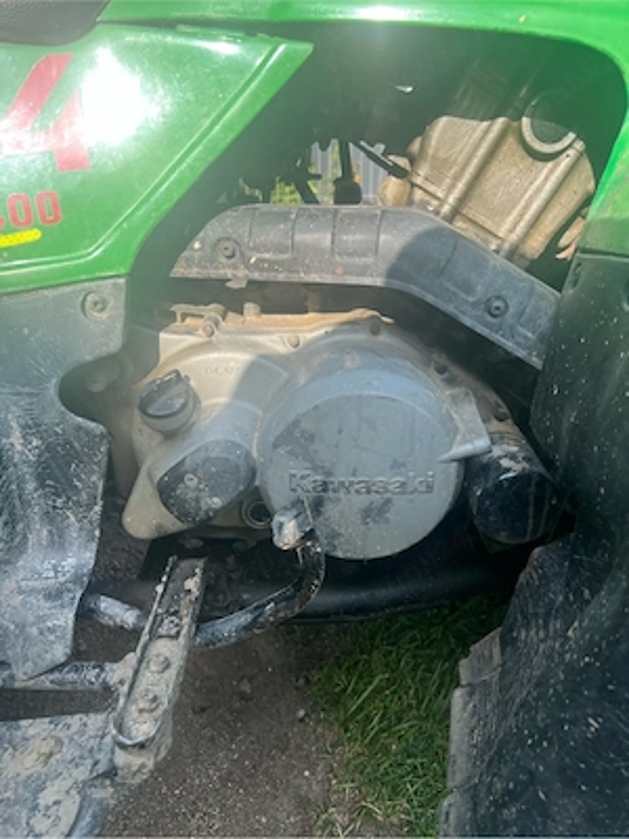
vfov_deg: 67.3
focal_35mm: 26
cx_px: 314
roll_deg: +2.7
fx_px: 630
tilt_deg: -21.1
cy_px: 420
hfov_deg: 53.1
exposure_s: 1/1135
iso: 50
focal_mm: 5.7
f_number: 1.5
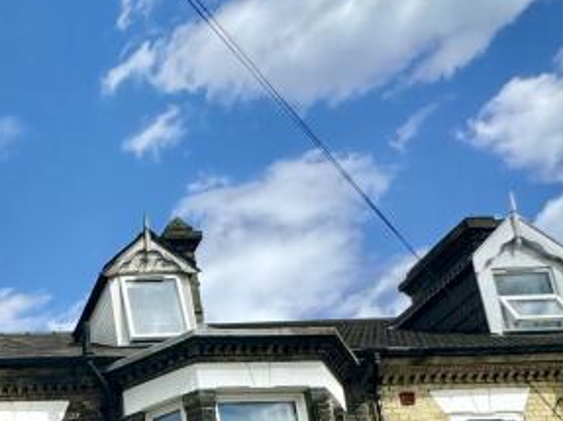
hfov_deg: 29.4
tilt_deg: +13.9
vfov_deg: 23.3
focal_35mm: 50
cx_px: -200
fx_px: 813
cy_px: 632
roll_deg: +1.3
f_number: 2.2
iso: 50
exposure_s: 1/1927
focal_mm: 2.22
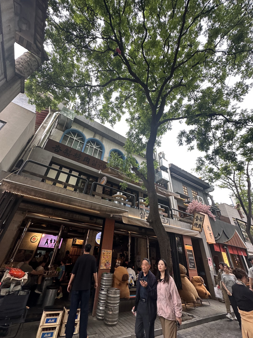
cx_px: 126
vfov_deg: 102.1
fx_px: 136
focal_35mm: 14
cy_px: 169
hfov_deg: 85.7
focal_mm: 2.22
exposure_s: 1/99
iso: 80
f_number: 2.2
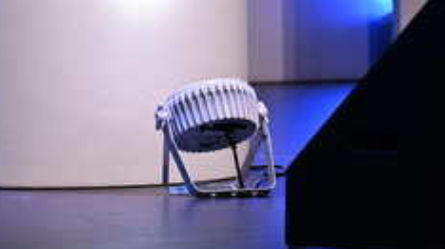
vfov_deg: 2.6
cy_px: -387
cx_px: 306
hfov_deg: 4.7
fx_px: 5469
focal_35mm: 464
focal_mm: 101
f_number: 2.8
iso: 320
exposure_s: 1/200
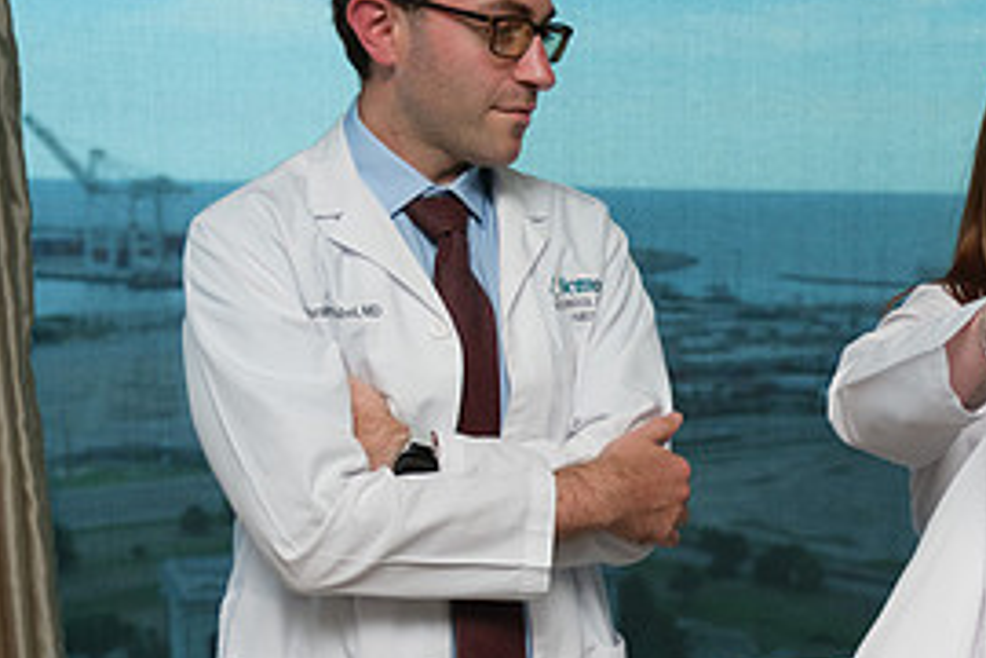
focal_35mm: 73
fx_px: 1999
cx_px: 807
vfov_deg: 18.4
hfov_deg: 27.1
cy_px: 565
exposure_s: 1/125
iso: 640
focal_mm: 22.7
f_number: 2.8
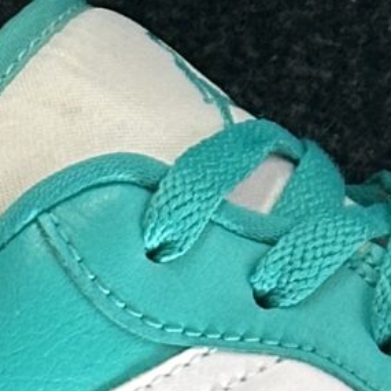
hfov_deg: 4.6
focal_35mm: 381
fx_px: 4869
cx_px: 451
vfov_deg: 4.6
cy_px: -52
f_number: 1.78
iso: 160
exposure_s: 1/50
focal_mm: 6.86
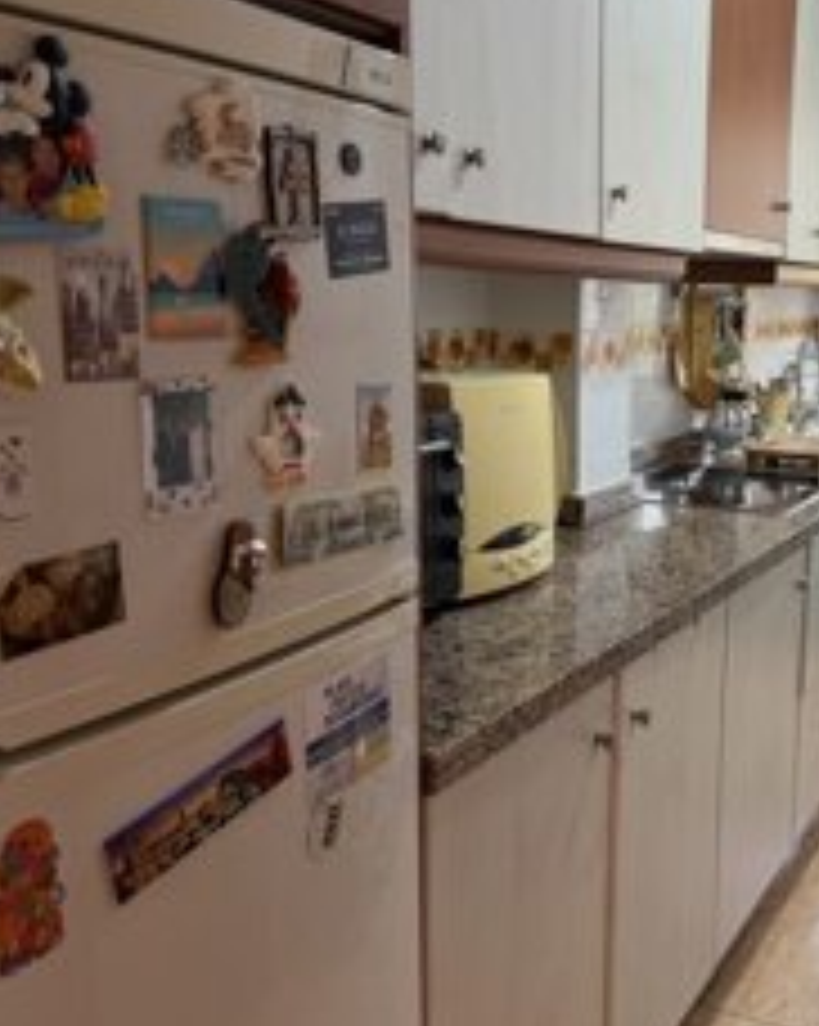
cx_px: 662
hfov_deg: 38.5
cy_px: 504
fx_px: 1123
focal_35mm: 37
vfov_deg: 49.1
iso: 125
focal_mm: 6.76
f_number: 1.78
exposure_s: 1/50
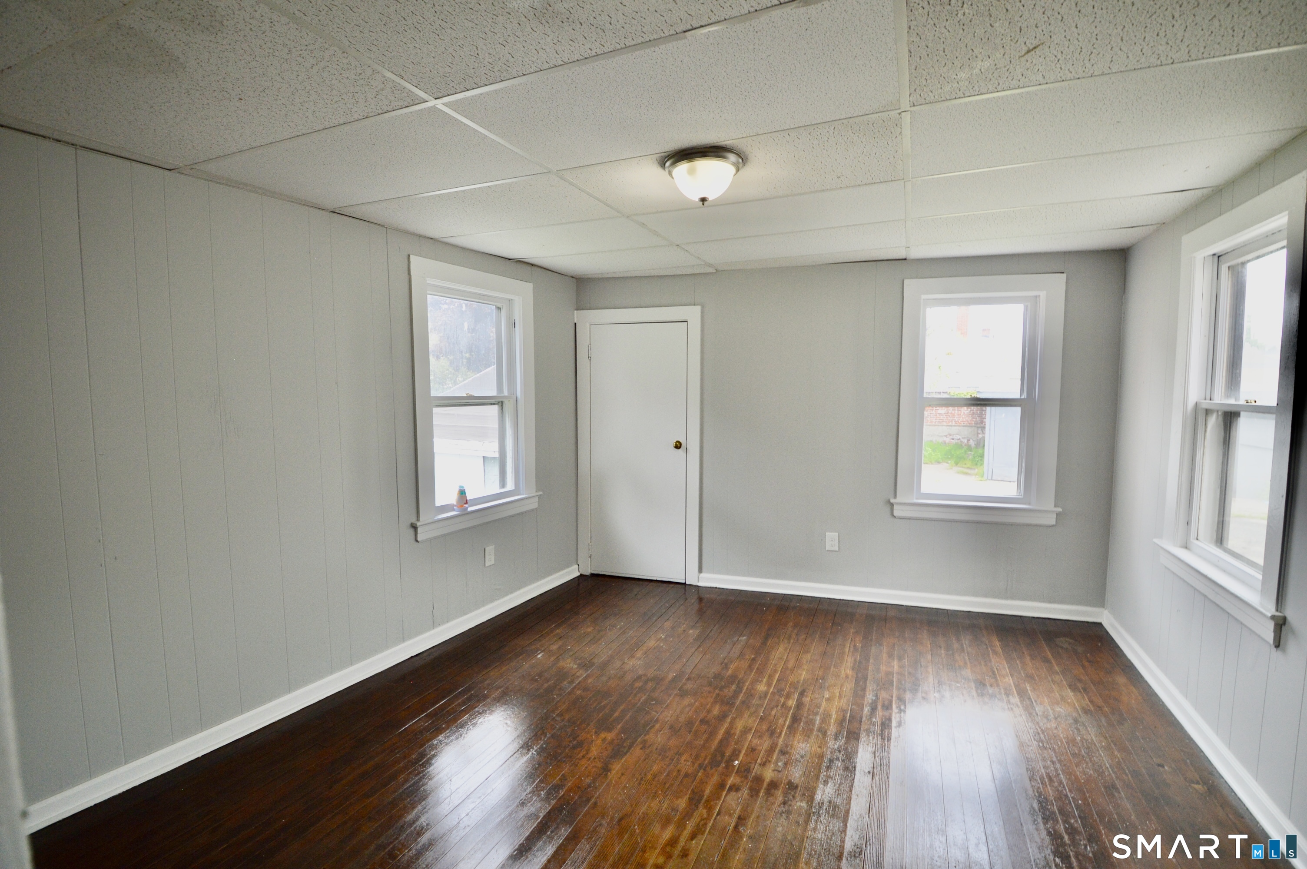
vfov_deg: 77.2
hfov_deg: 100.4
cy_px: 434
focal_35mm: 15
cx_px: 654
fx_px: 544
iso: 360
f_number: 5.6
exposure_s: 1/125
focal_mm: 10
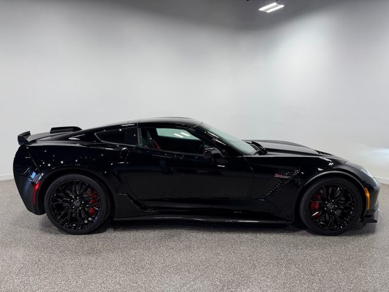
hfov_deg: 71.6
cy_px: 146
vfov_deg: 56.8
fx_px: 270
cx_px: 194
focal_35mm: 24
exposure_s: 1/273
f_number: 1.78
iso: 64
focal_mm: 6.76
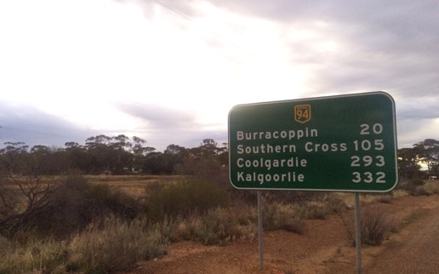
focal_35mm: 31
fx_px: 371
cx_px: 220
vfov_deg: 40.6
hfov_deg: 61.3
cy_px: 133
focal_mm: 4.15
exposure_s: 1/15
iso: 320
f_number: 2.2
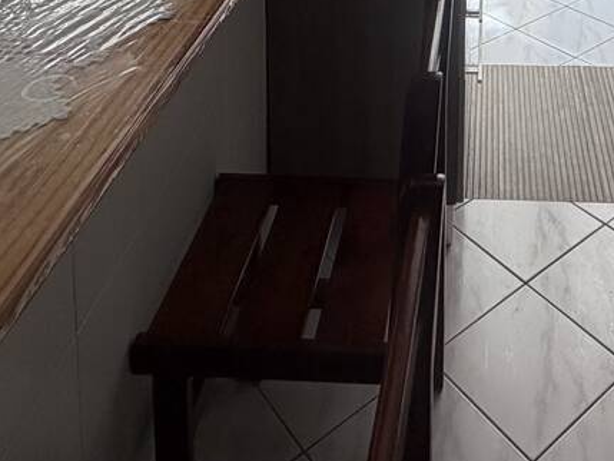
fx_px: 834
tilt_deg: -8.1
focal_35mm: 47
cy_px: -245
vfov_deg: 23.9
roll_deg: -0.6
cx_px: 479
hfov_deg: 39.1
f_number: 2.2
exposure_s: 1/121
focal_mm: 2.22
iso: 125
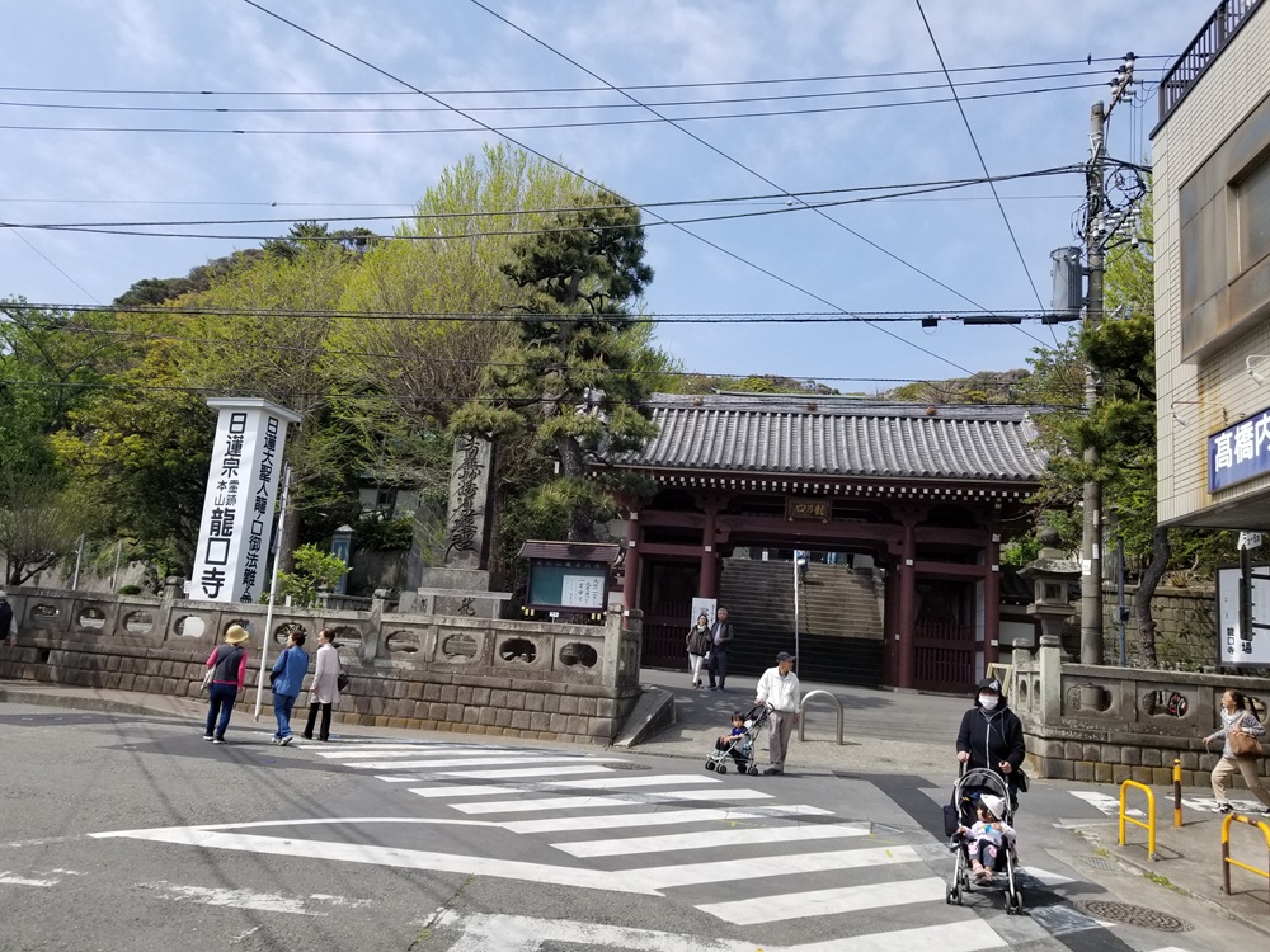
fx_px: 954
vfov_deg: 53.1
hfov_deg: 67.3
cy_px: 476
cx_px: 635
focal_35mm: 26
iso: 50
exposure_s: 1/2424
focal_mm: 4.25
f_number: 1.7
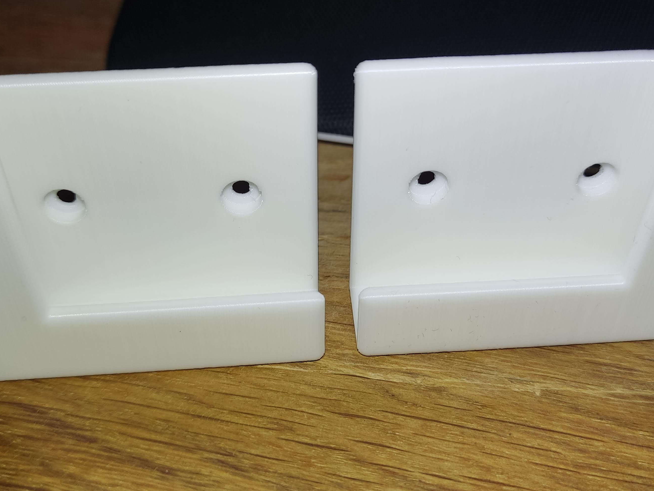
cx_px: 324
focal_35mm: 38
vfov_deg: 37.7
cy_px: 256
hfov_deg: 49.0
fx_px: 718
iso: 77
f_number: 1.79
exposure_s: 1/100
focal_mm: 4.71
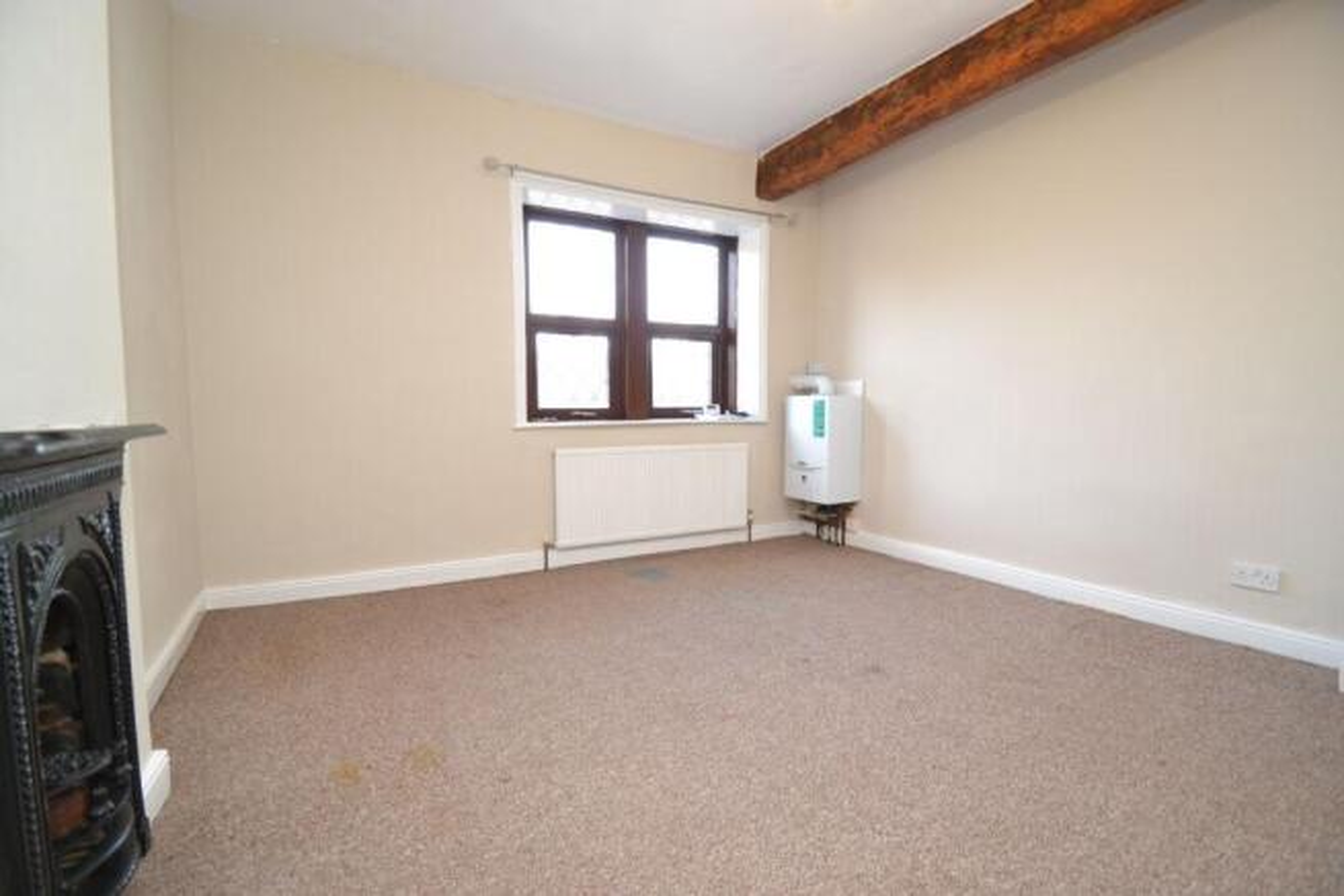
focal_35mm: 15
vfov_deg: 77.4
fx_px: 560
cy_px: 448
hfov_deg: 100.4
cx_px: 672
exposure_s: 1/60
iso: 900
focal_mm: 10
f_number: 3.5
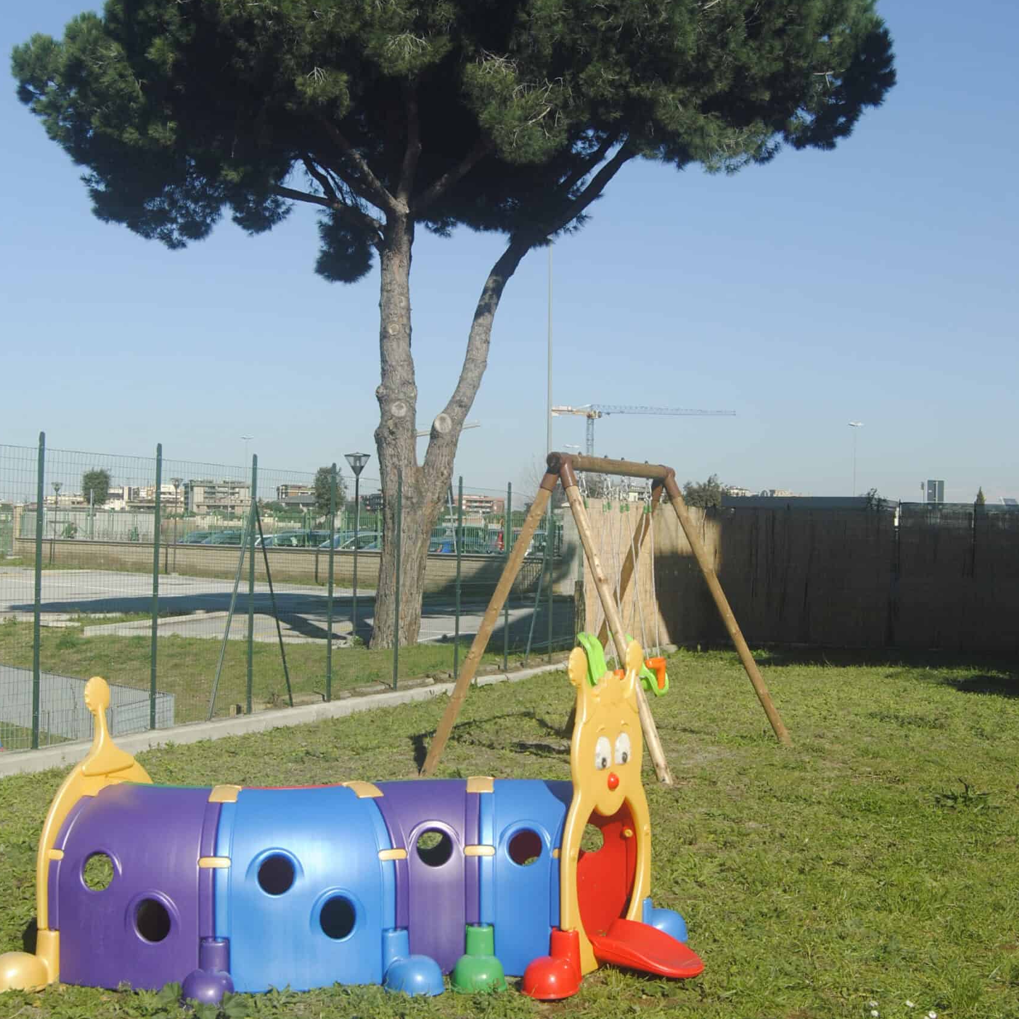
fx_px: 1932
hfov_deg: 29.6
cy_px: 496
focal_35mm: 58
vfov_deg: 29.6
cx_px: 511
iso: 200
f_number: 6.3
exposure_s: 1/320
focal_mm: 30
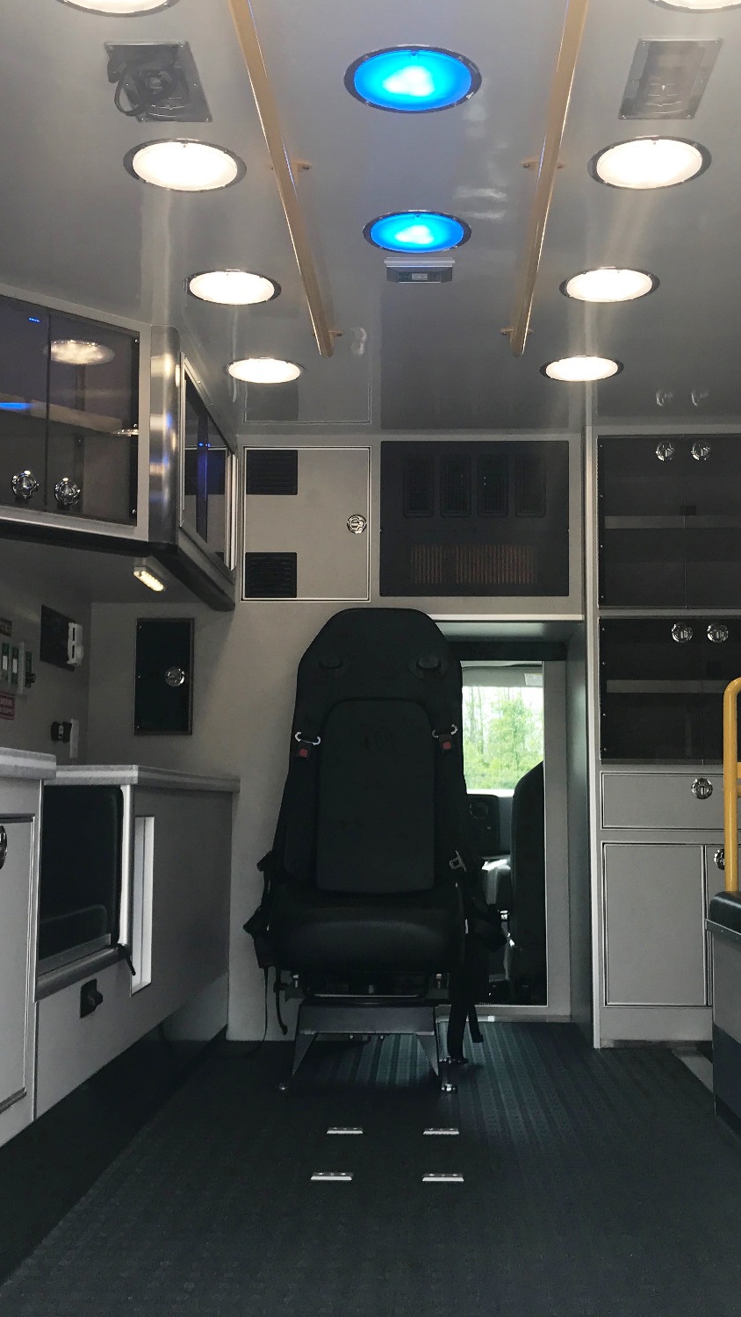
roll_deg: +1.7
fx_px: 1432
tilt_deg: +8.4
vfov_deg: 49.4
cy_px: 657
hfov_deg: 29.0
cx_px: 408
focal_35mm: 41
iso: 20
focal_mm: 3.99
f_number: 1.8
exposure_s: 1/326
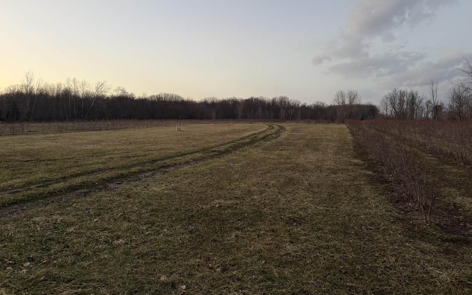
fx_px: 335
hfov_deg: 70.4
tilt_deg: +1.5
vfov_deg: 47.3
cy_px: 117
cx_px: 241
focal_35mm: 26
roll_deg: +0.9
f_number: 1.78
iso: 200
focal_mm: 6.76
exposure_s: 1/96
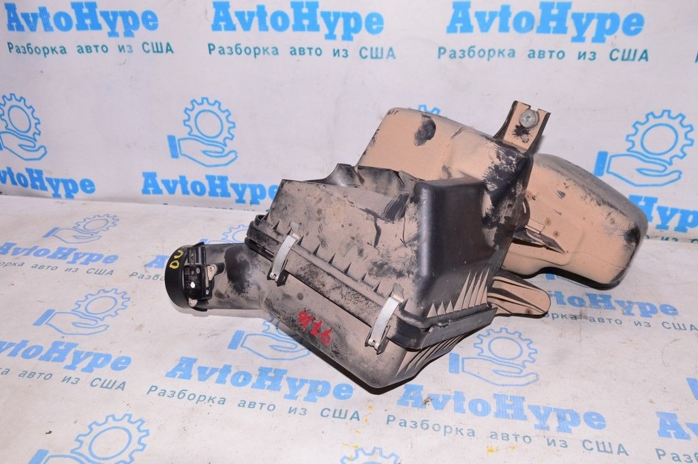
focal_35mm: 30
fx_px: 581
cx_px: 349
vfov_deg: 43.5
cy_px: 232
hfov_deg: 62.0
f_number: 8
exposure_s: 1/160
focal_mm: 20
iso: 1600
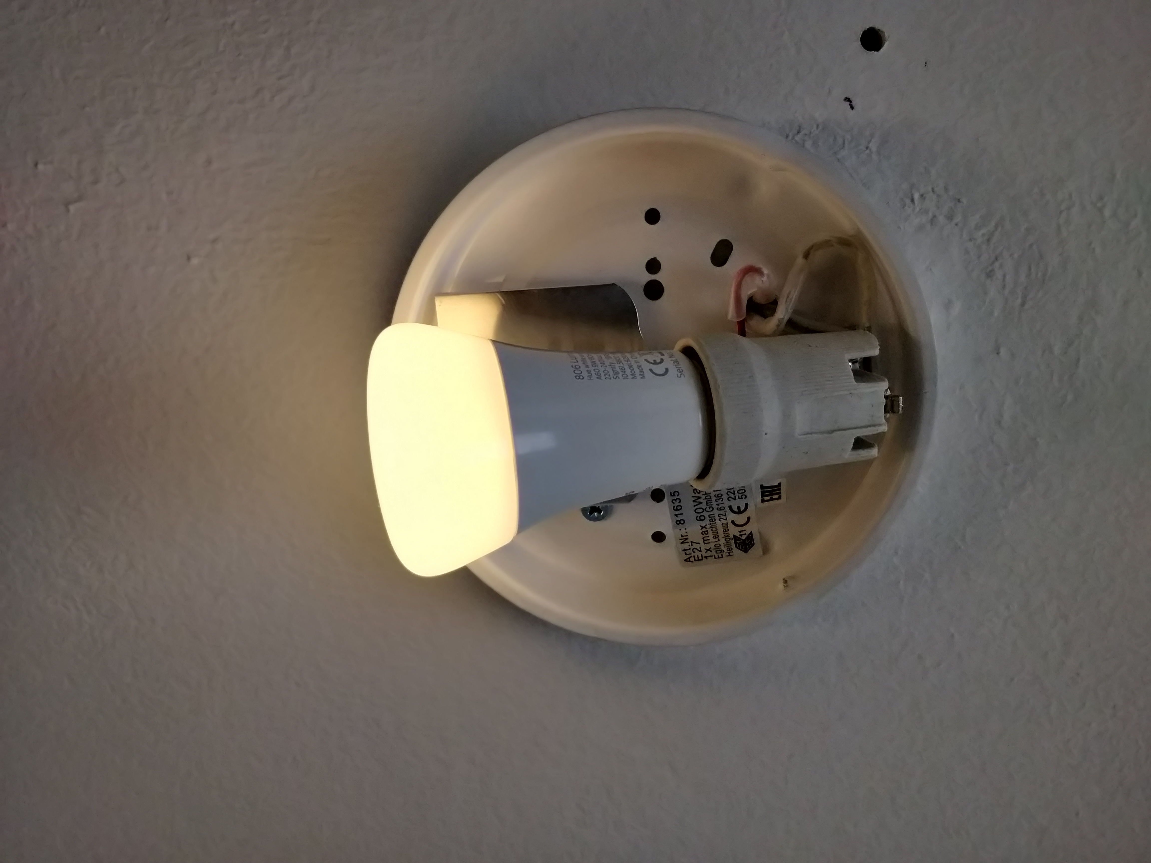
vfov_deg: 56.8
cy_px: 432
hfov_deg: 71.6
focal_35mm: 24
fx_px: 798
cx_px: 576
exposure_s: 1/50
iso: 400
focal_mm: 4.1
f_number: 1.7
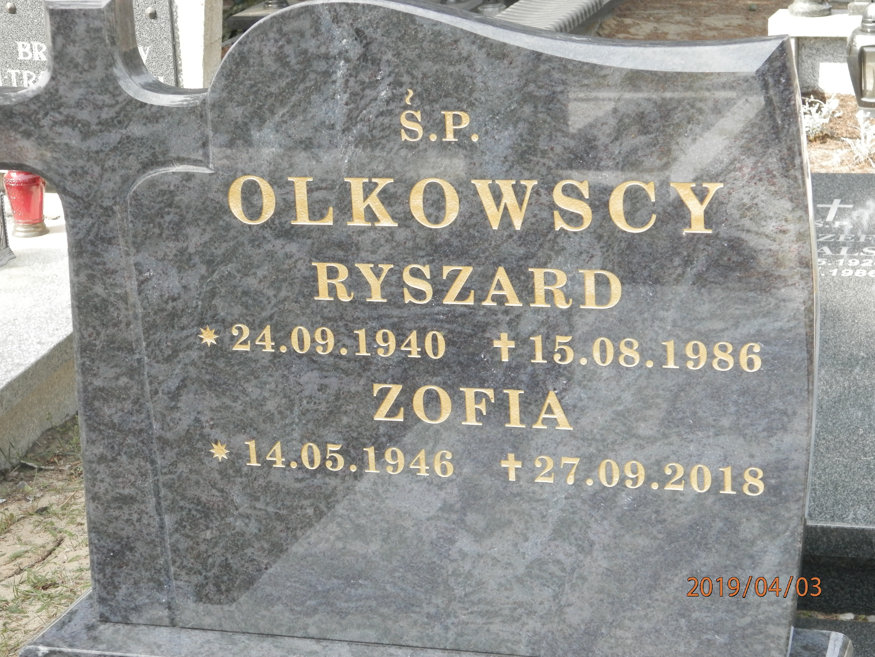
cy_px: 328
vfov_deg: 18.0
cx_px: 438
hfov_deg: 23.8
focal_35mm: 82
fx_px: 2073
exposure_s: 1/160
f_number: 4.2
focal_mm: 14.6
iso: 160
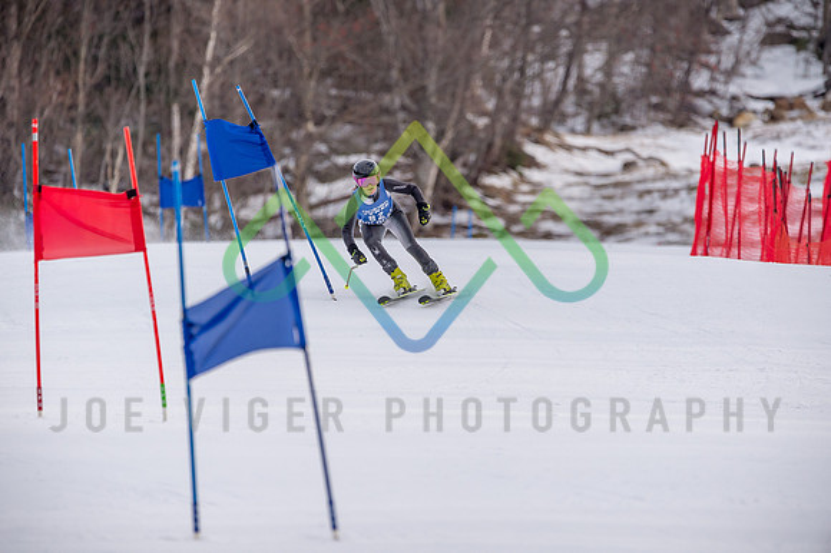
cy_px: 276
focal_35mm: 600
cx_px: 416
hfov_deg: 3.4
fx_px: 13842
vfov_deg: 2.3
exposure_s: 1/2500
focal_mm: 600
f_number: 6.3
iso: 800
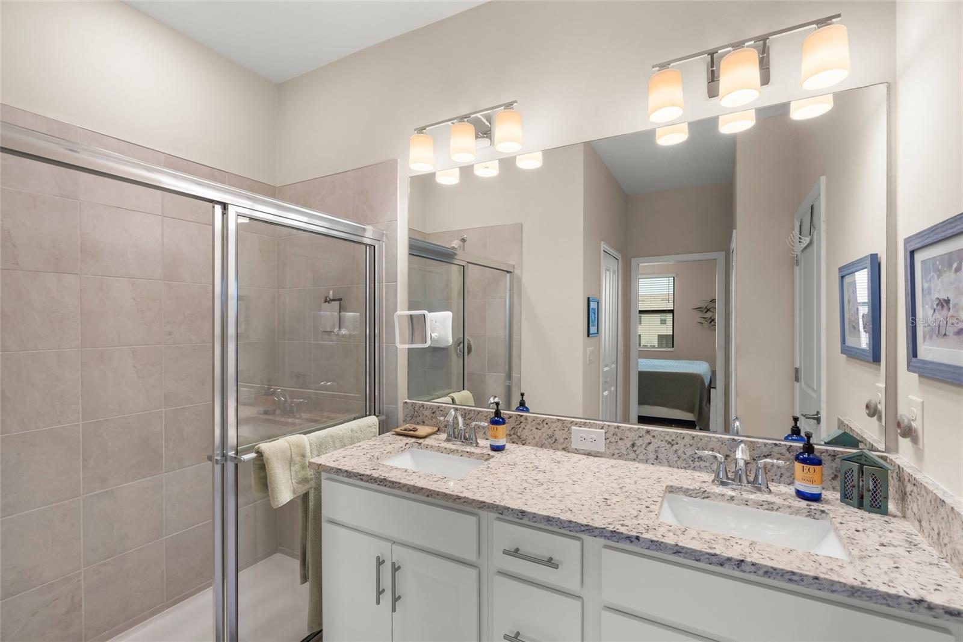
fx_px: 428
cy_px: 321
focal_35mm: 16
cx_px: 482
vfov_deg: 73.7
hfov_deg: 96.7
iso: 250
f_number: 6.3
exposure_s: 1/5
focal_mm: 16
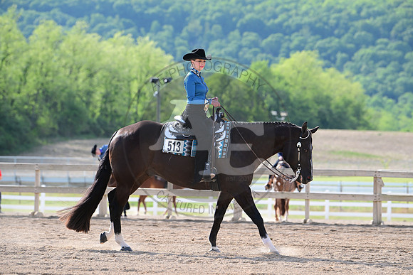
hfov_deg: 10.8
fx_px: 2180
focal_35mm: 190
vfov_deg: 7.2
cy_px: 138
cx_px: 206
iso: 1000
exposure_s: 1/2000
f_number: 5
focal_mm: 190
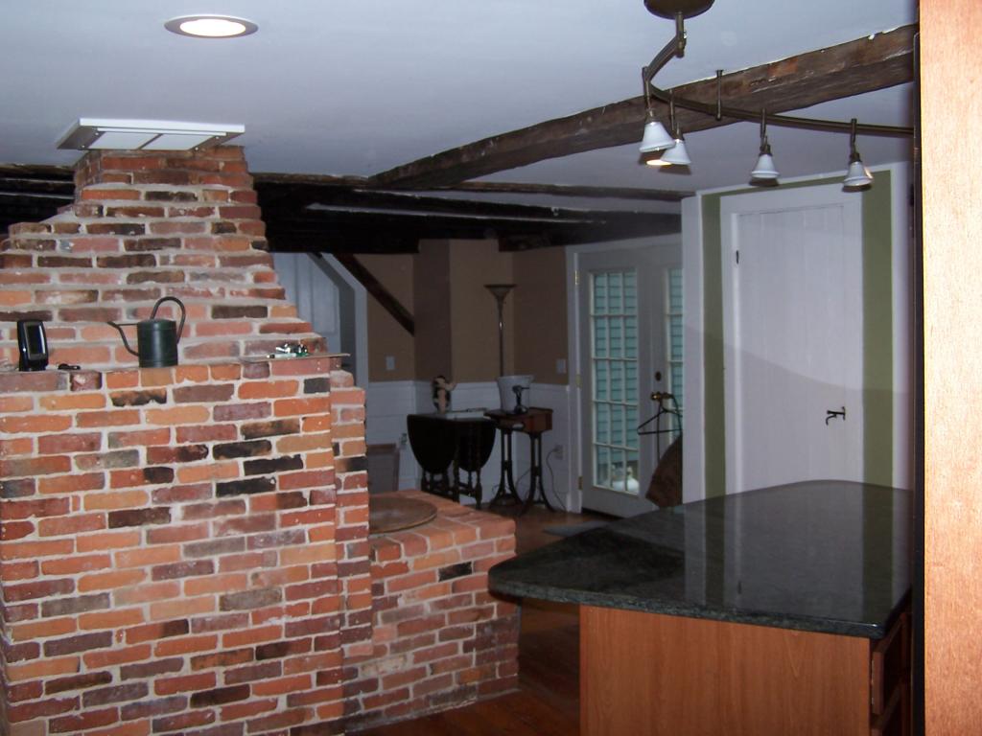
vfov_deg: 37.7
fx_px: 1078
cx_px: 491
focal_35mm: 38
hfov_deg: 49.0
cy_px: 368
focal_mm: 6.3
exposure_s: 1/60
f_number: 2.8
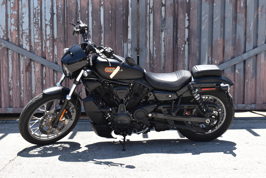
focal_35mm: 52
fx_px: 388
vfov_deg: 25.8
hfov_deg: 37.8
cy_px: 89
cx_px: 133
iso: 180
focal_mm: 35
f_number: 8
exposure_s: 1/250
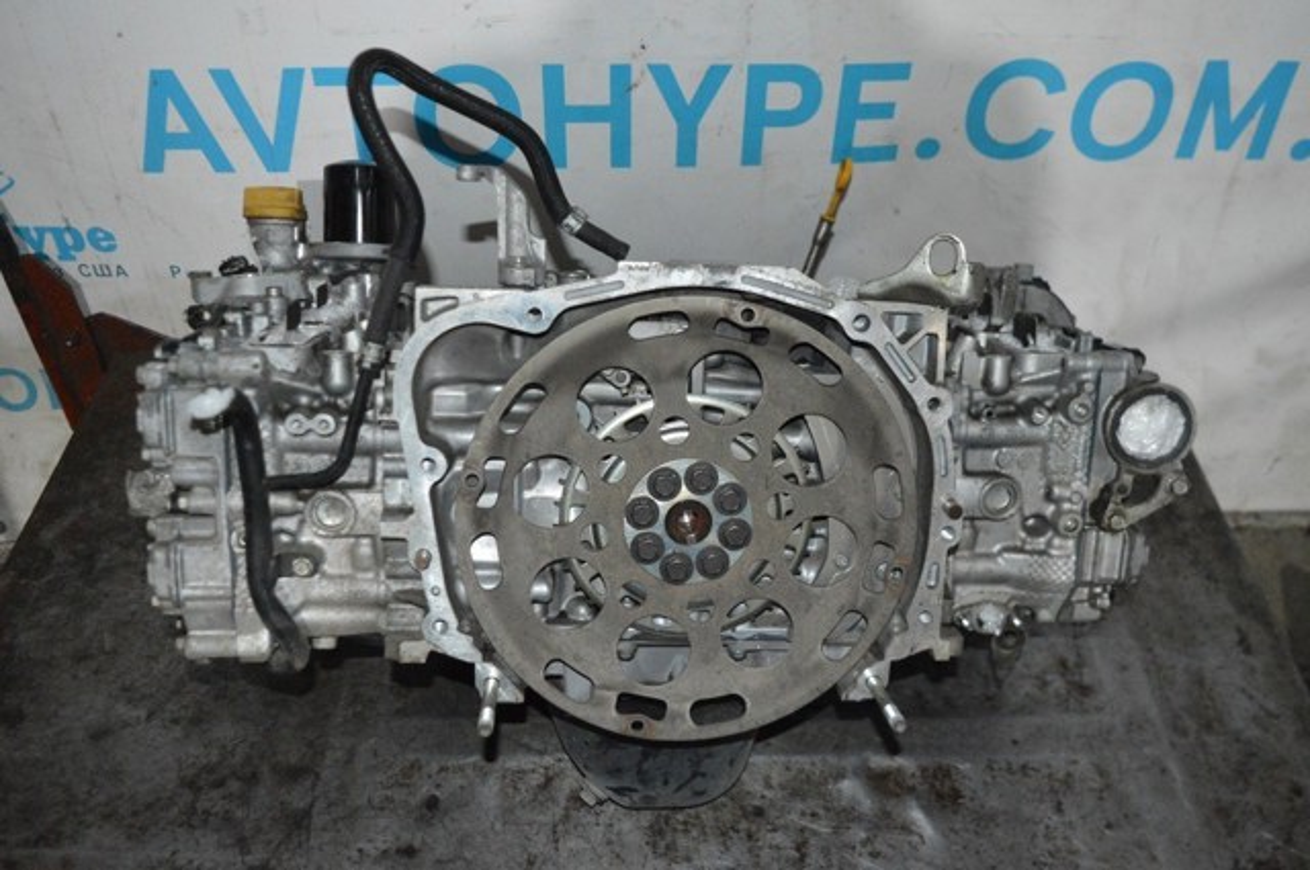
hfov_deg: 57.3
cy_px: 435
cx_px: 655
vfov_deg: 39.9
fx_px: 1199
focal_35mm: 33
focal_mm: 22
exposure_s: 1/25
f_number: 3.8
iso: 3200
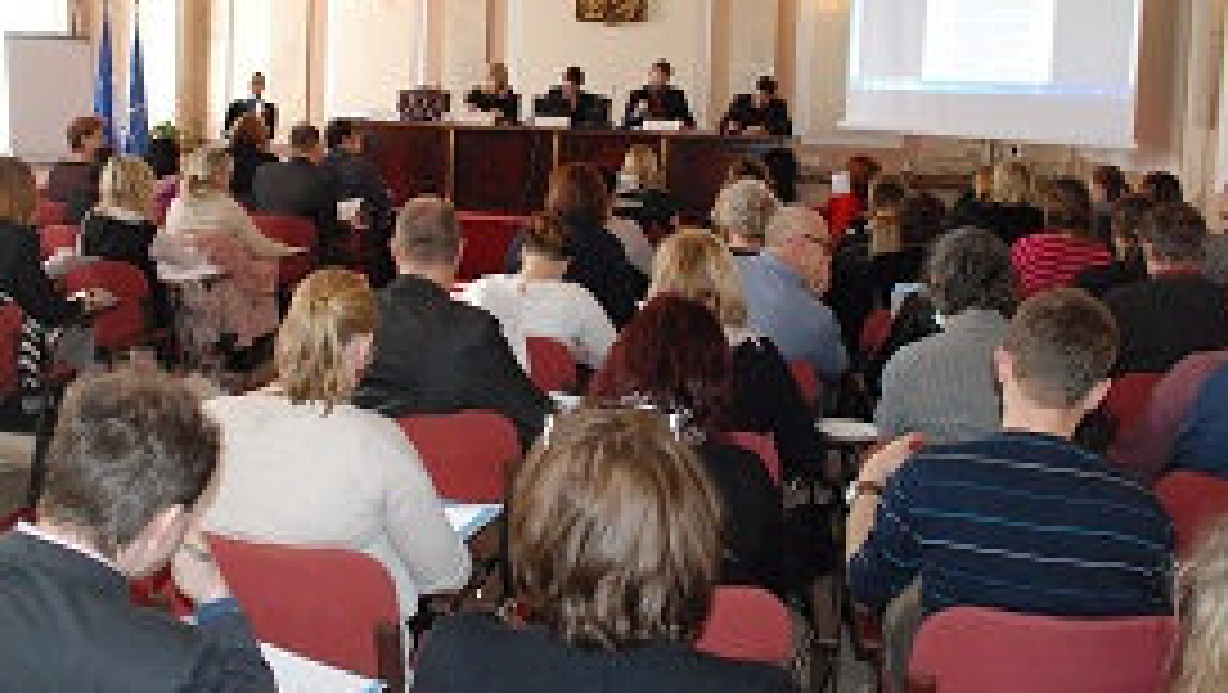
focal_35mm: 40
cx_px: 459
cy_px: 171
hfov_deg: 49.9
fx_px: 1303
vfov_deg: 29.3
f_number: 5.6
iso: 1600
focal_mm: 18
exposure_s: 1/60
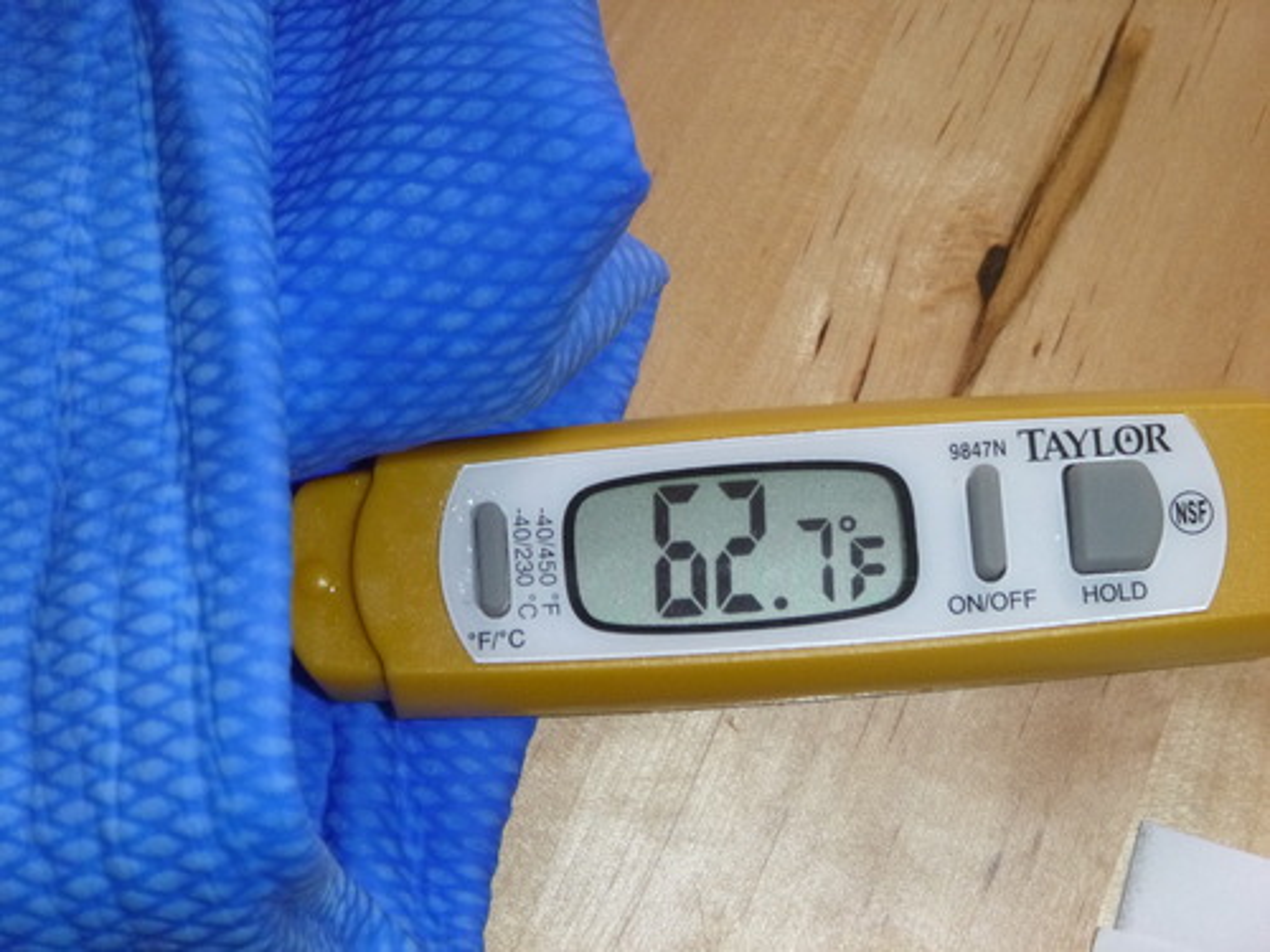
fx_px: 2421
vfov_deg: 22.3
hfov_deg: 29.4
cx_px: 635
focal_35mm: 66
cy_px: 476
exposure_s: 1/60
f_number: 5.4
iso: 400
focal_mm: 11.9
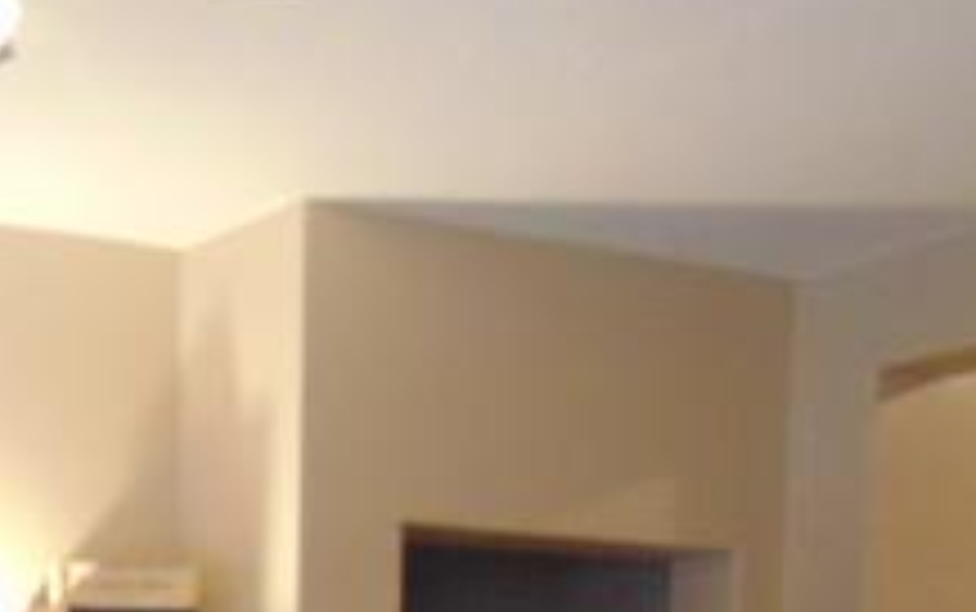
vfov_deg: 14.9
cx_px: -9
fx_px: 2076
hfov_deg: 25.1
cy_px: 1053
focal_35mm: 78
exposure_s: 1/15
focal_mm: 4.5
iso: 400
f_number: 3
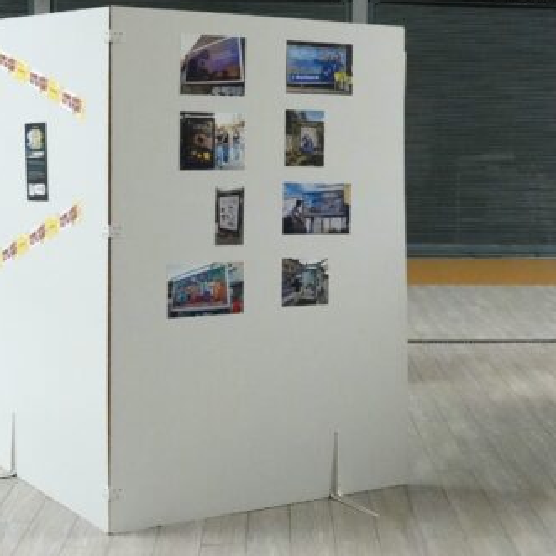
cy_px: 207
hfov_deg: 23.7
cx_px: 435
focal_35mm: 72
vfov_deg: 23.9
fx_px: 1308
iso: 4000
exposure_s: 1/1000
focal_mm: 14.16
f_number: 4
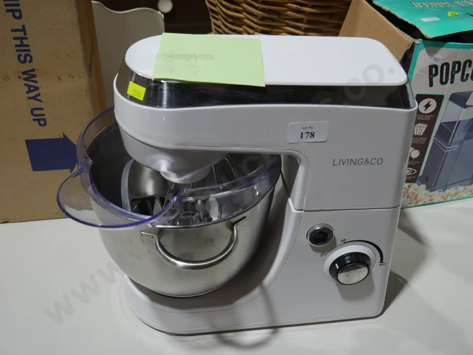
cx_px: 236
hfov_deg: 46.8
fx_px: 547
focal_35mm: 40
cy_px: 178
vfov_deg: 36.0
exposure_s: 1/80
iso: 200
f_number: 4.4
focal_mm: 20
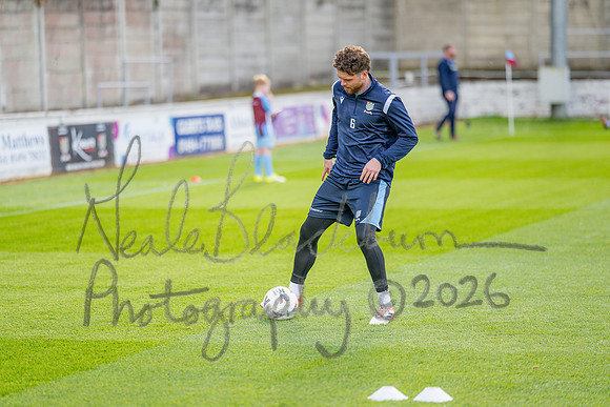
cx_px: 305
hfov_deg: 15.2
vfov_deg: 10.2
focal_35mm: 135
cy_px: 204
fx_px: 2288
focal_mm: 135
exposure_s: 1/2000
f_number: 1.8
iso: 320
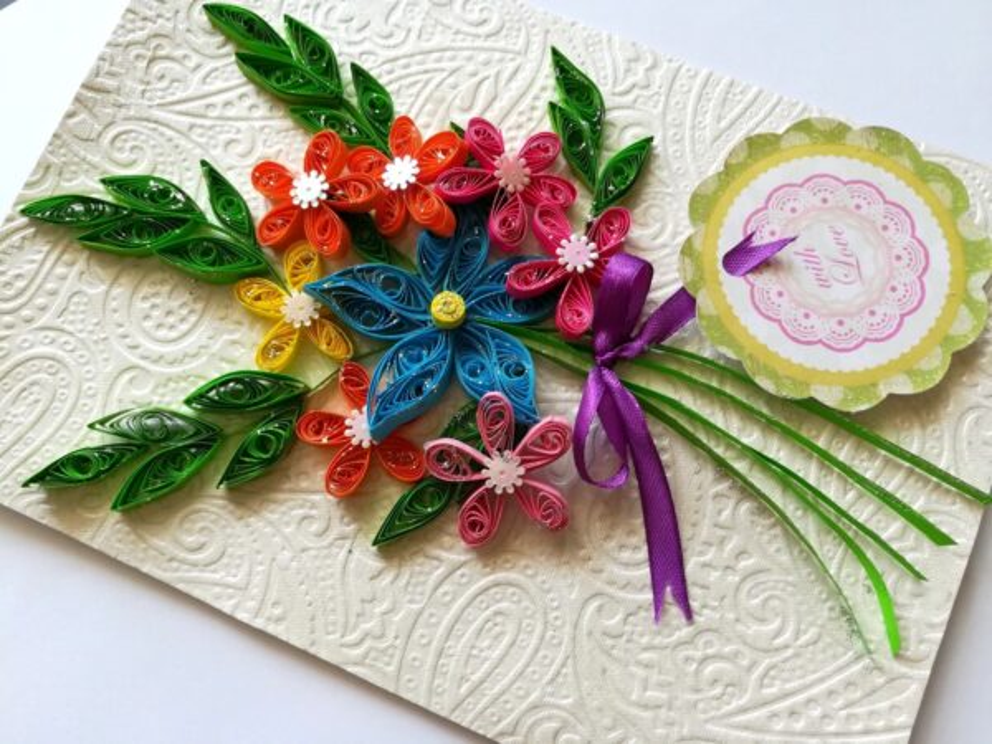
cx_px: 496
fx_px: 745
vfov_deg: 53.1
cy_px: 372
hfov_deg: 67.3
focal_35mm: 26
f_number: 2.2
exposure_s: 1/33.3
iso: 64
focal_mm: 3.83
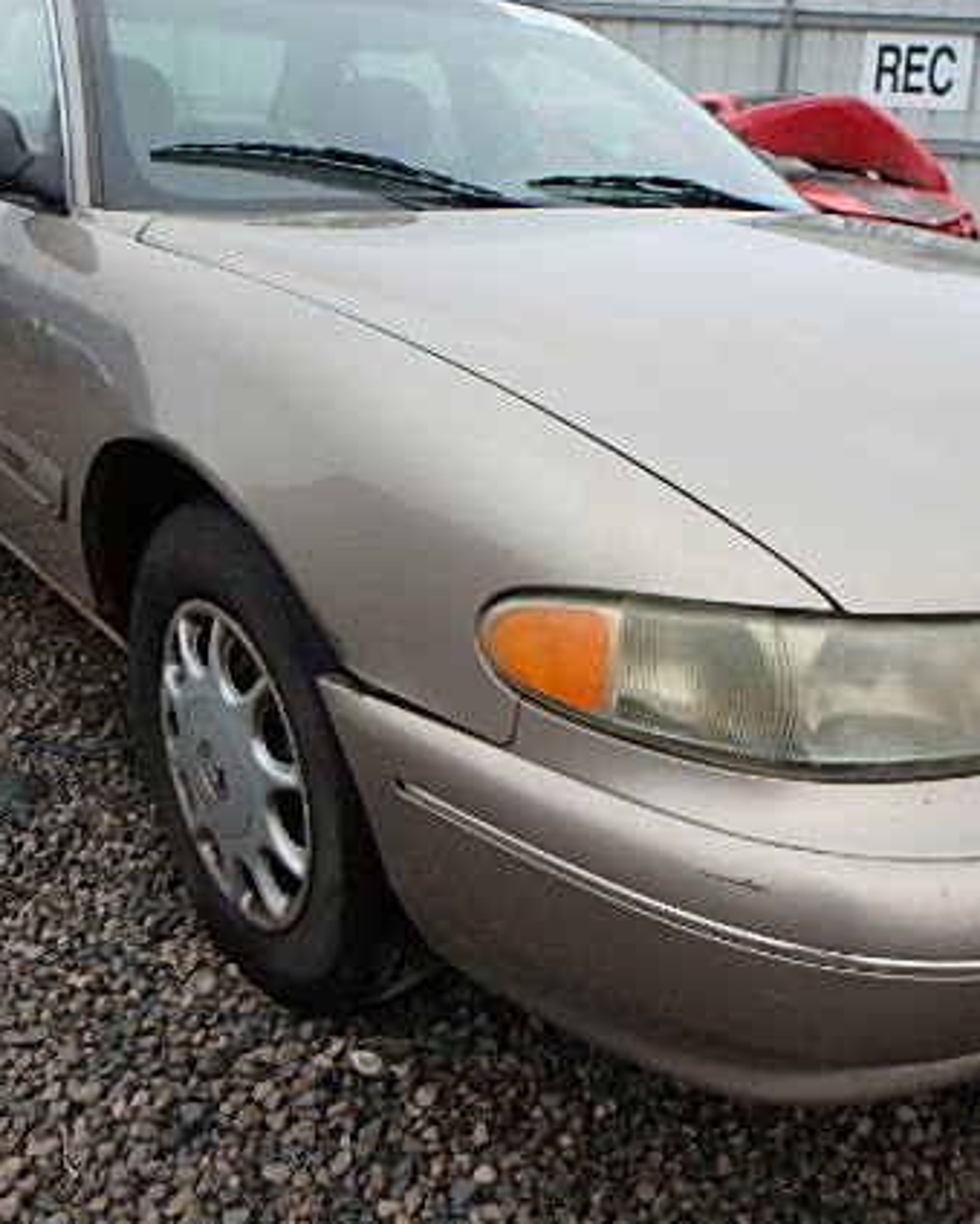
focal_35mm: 31
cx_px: 636
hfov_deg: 46.6
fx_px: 1123
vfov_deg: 57.1
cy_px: 596
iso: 125
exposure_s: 1/125
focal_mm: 3.7
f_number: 3.5
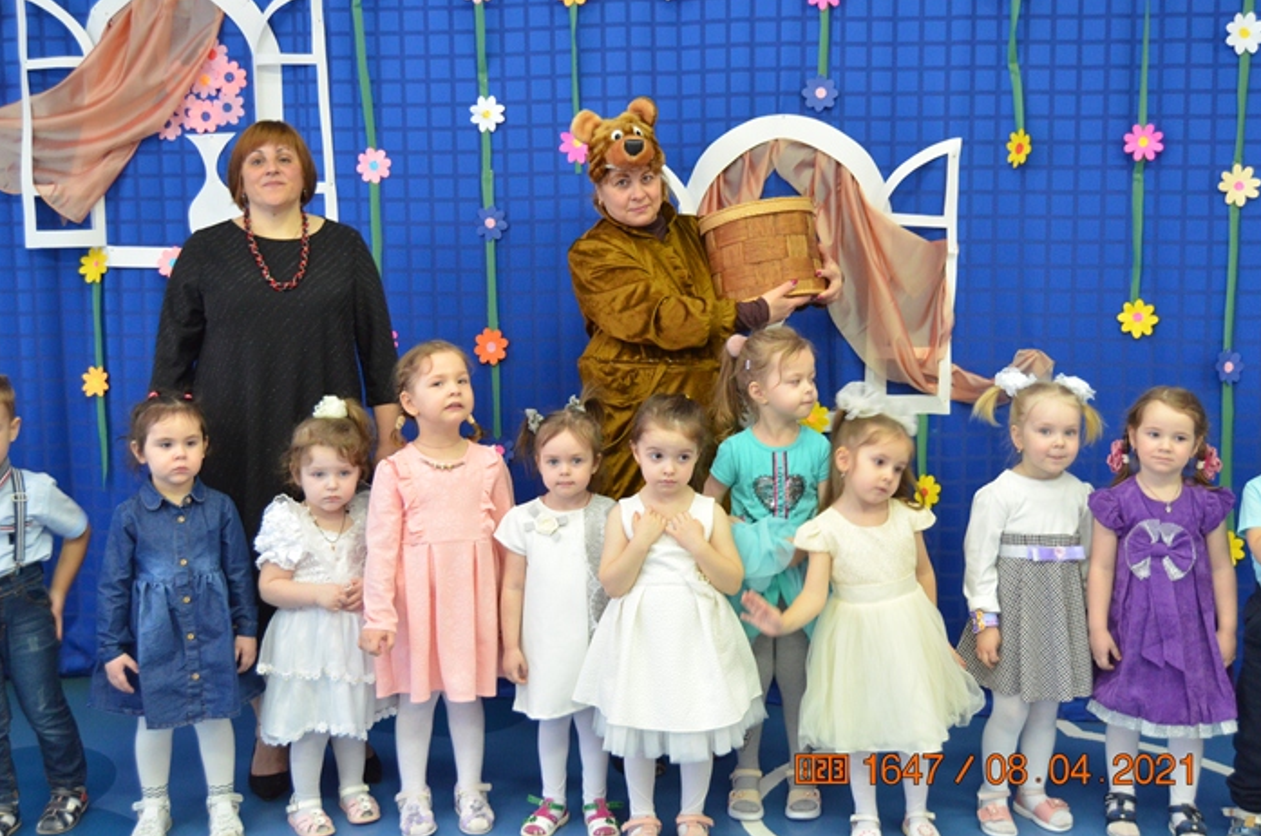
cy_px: 362
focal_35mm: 40
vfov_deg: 33.6
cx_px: 655
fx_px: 1384
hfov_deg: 49.0
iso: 1100
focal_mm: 23
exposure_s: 1/30
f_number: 3.8
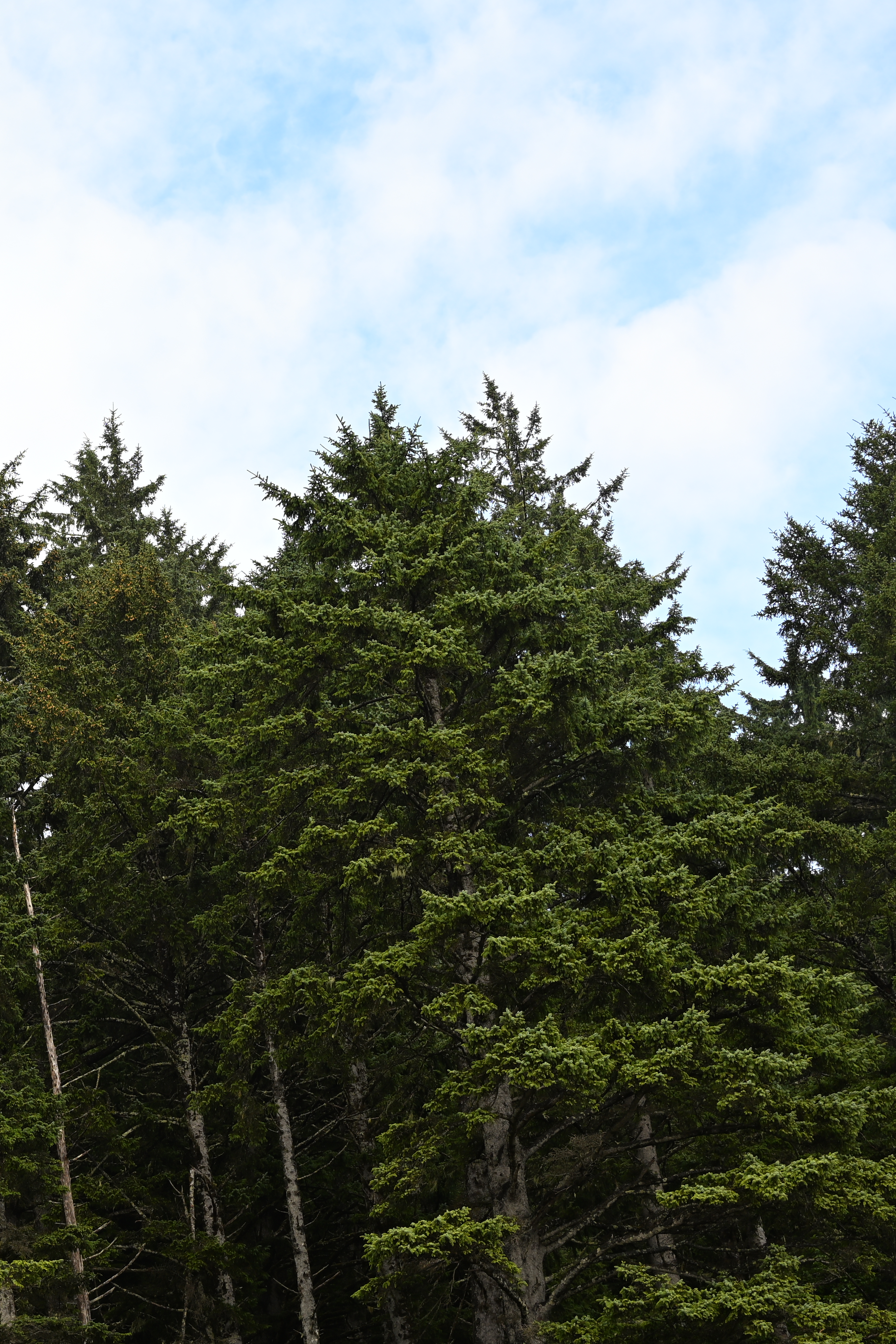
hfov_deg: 17.5
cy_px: 678
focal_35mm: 76
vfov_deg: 26.6
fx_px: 2837
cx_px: -40
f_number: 5.6
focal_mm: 50
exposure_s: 1/250
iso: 160
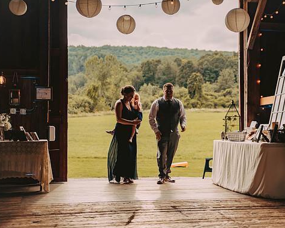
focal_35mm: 63
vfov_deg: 24.2
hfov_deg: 30.0
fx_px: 531
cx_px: 166
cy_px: 114
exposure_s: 1/1250
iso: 400
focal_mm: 55
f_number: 2.8
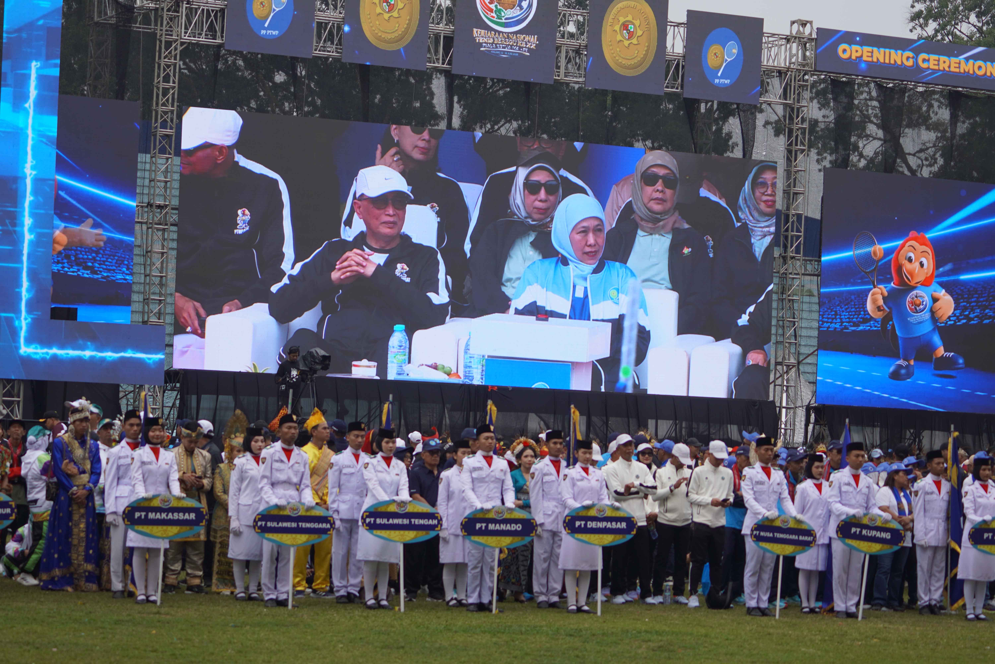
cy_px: 332
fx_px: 2902
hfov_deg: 19.5
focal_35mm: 105
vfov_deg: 13.0
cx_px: 498
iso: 100
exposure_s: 1/160
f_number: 4
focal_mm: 70
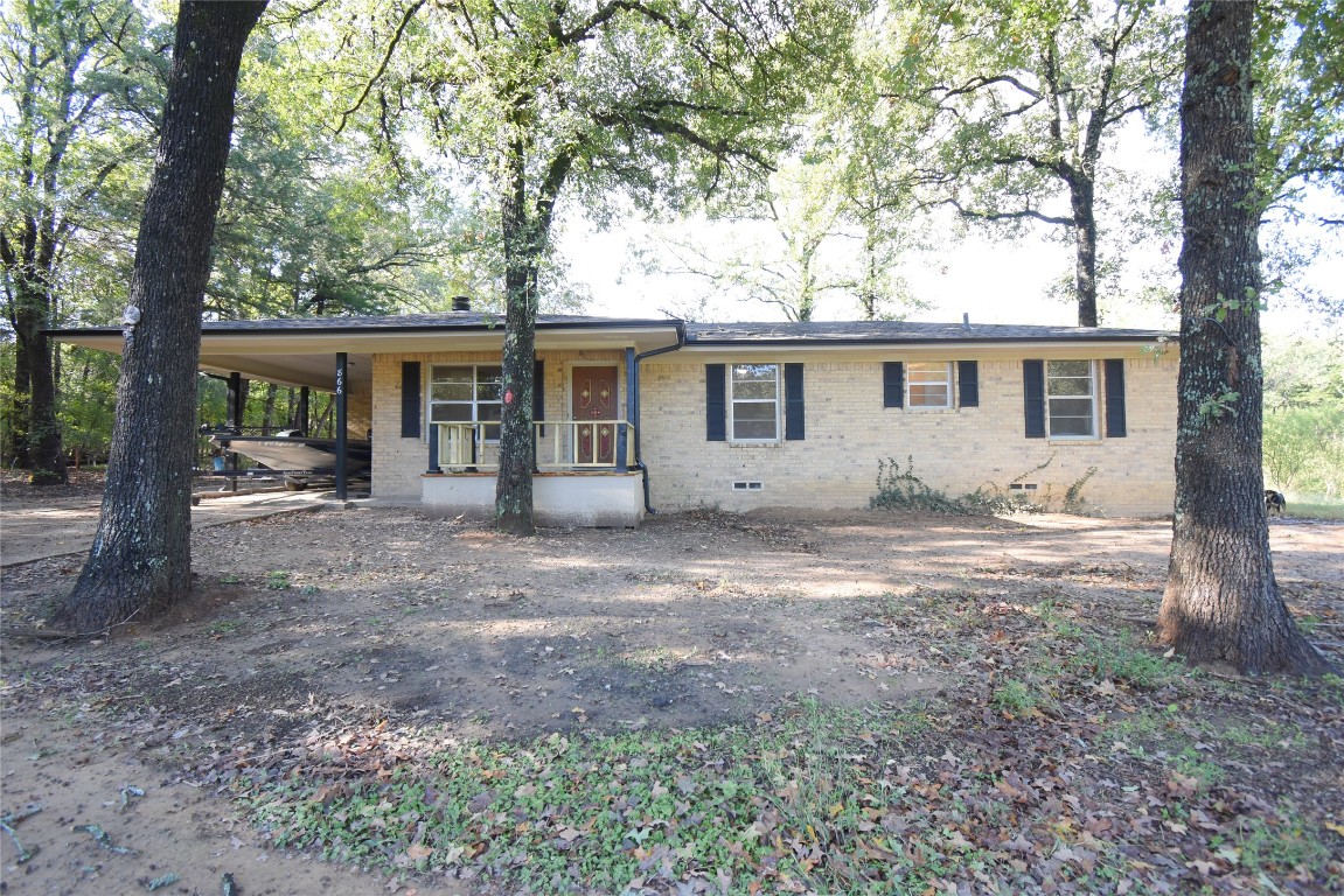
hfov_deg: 100.4
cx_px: 672
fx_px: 560
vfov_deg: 77.4
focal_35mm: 15
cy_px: 448
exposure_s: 1/100
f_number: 5
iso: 400
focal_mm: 10
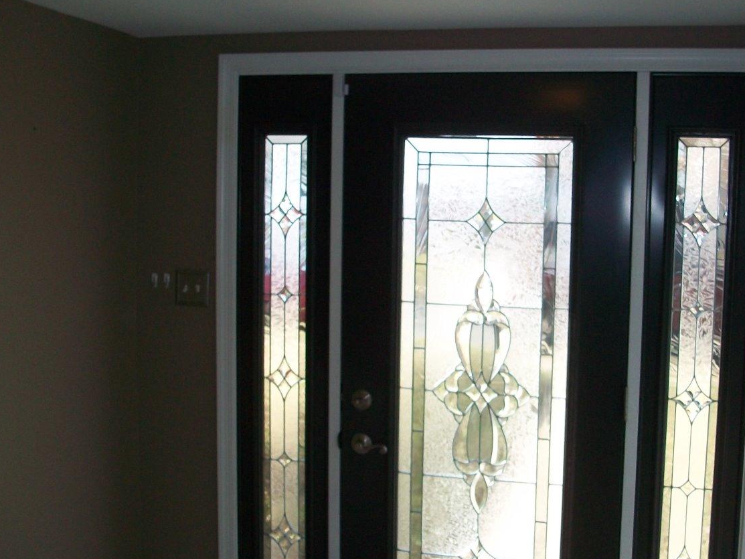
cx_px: 430
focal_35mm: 44
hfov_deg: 42.8
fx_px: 947
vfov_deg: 32.9
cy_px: 269
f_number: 2.8
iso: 80
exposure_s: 1/125
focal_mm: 5.7
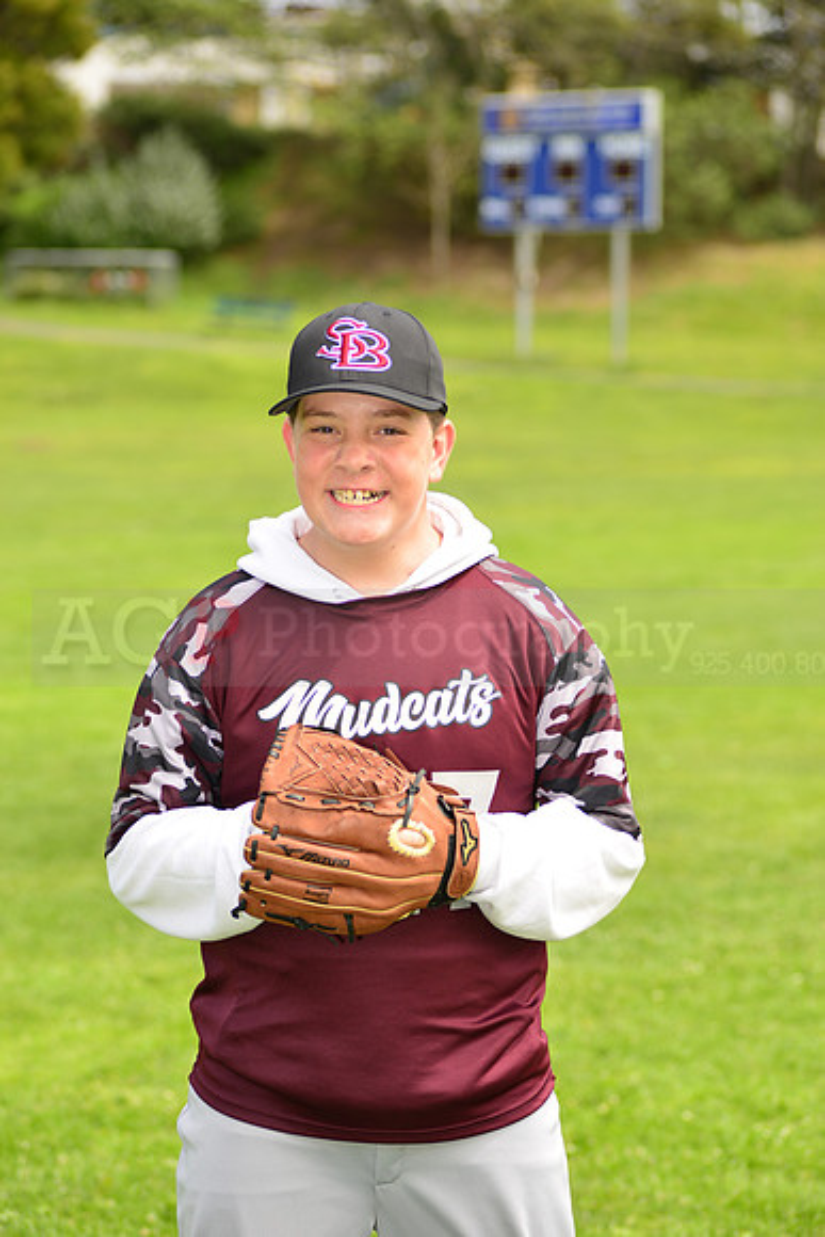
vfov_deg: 18.6
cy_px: 618
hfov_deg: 12.5
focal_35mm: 110
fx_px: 3779
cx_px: 412
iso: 100
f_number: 5
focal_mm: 110
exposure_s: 1/250
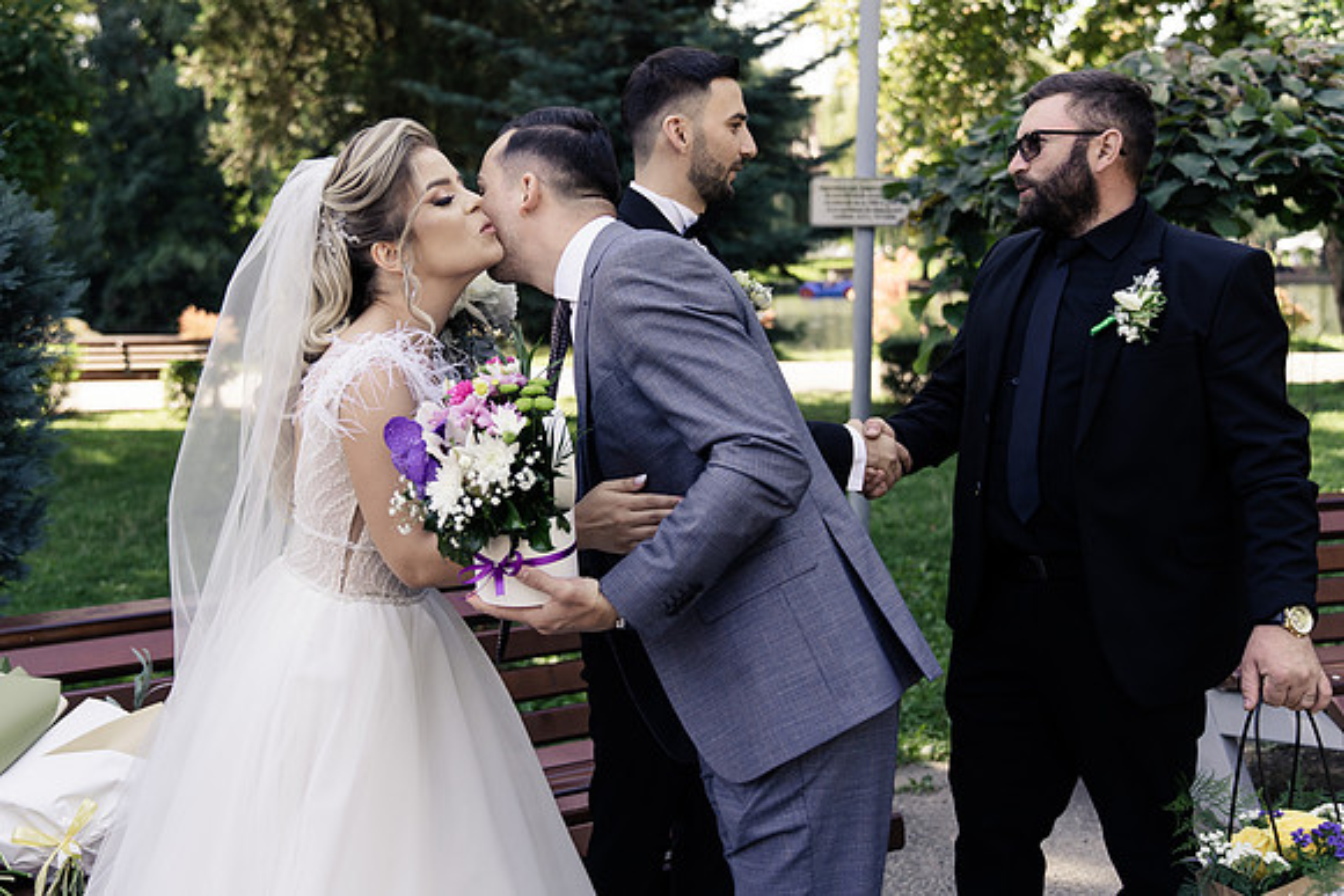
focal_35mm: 41
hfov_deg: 46.8
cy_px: 352
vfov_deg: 32.3
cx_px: 527
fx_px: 1543
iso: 200
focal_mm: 34
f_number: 2.8
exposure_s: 1/400
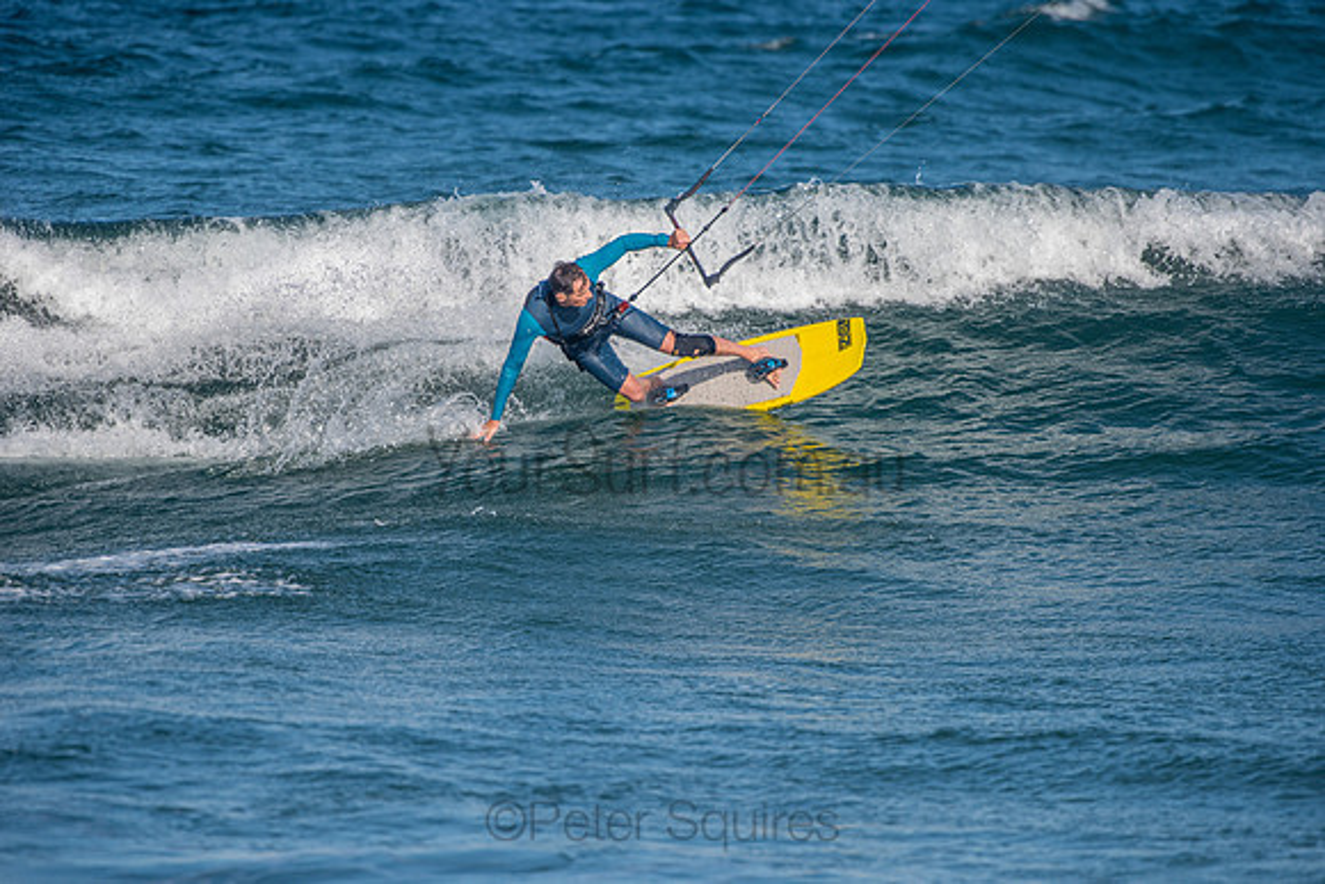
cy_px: 442
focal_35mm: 400
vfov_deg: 3.4
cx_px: 662
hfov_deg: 5.2
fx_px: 14725
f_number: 5.6
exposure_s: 1/2000
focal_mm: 400
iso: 280
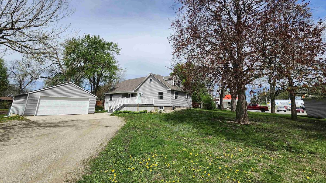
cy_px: 66
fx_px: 130
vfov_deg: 69.1
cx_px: 163
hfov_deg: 103.0
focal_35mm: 15
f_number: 2.2
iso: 40
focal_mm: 1.74
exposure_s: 1/2503
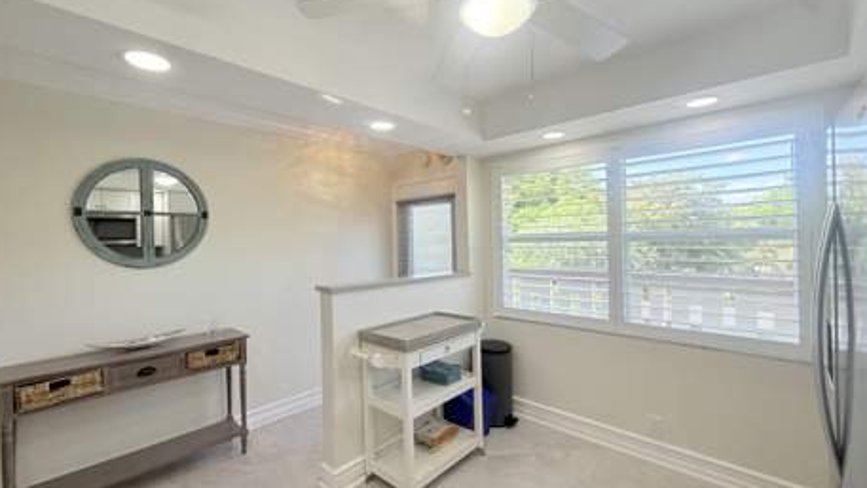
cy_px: 238
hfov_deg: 99.4
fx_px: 368
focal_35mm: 16
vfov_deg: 67.1
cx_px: 429
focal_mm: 2.22
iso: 64
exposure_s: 1/120
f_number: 2.2
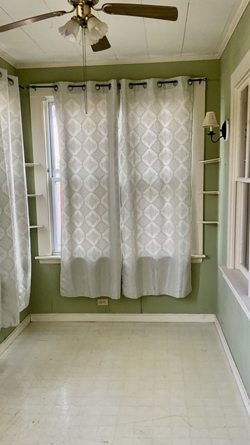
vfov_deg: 55.2
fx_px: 424
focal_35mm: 36
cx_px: 133
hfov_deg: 32.8
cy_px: 242
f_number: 1.8
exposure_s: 1/75
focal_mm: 3
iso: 64
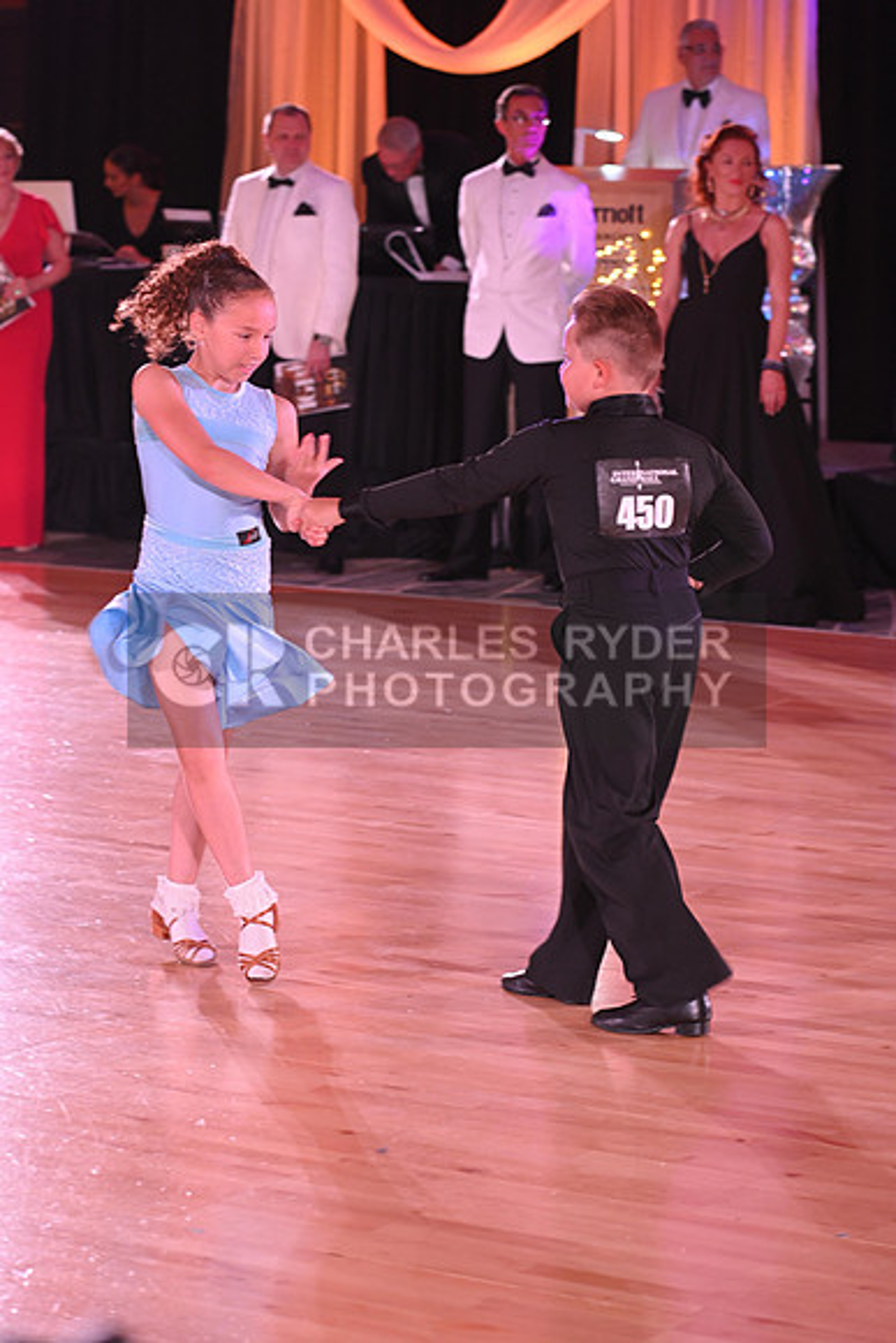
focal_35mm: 102
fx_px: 3805
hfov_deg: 13.4
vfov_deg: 20.0
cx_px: 448
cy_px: 672
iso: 1600
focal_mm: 102
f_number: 5
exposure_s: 1/200
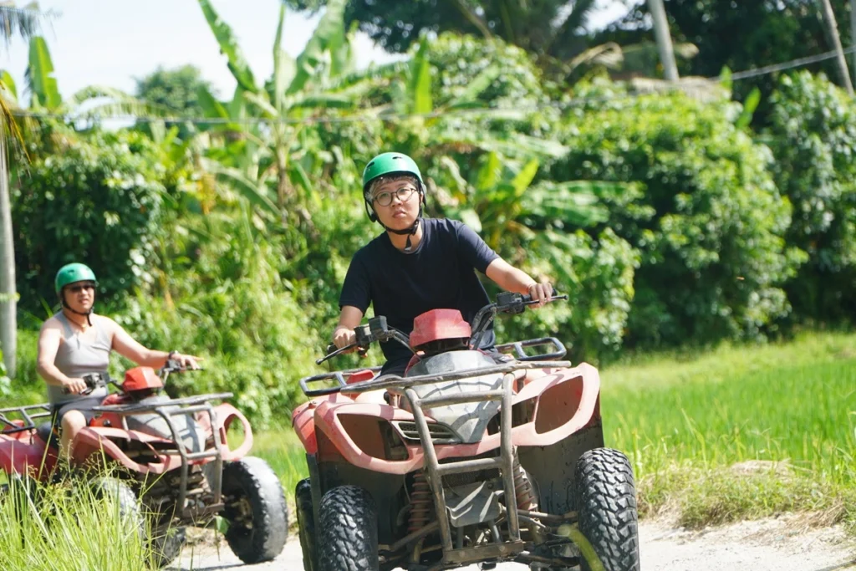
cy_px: 286
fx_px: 3460
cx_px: 428
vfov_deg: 9.4
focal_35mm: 146
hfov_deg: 14.1
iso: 160
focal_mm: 97
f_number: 4
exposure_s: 1/500
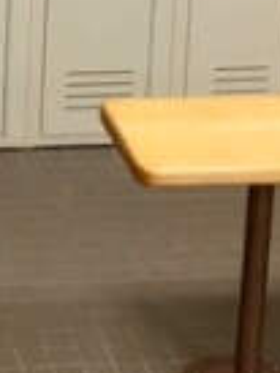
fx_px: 1637
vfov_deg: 12.3
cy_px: -218
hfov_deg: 9.5
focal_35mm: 152
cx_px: -144
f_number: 2.2
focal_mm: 4.15
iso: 80
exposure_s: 1/30
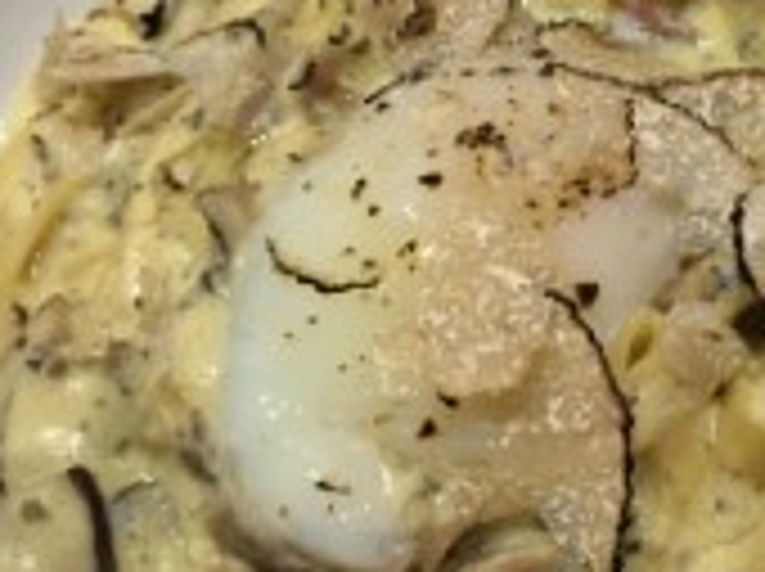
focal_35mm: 77
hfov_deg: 25.3
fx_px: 1699
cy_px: 293
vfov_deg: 19.1
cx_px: 486
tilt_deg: -54.2
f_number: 2.2
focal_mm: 4.15
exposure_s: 1/30
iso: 160
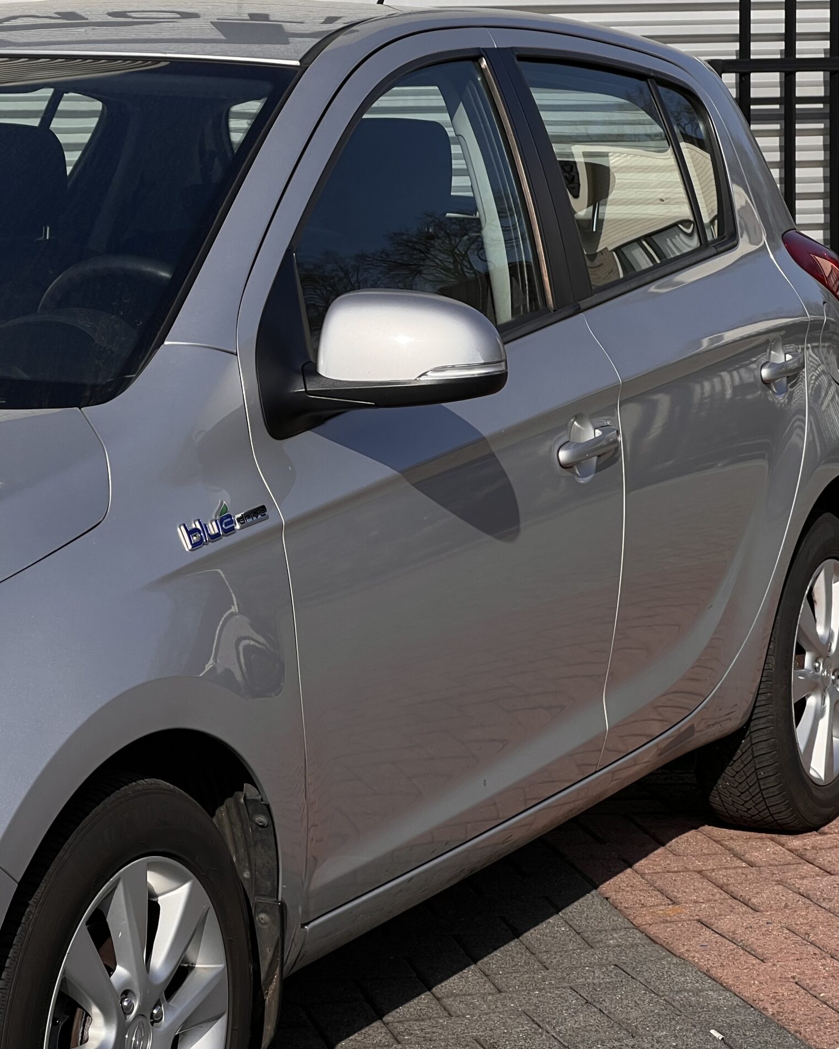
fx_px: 3135
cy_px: 524
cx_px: 282
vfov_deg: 19.0
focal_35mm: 101
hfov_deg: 15.2
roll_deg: +1.7
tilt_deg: -6.0
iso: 32
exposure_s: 1/1004
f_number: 2.8
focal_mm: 9
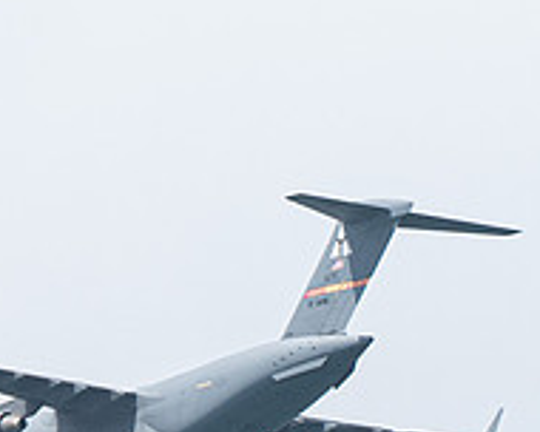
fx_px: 21496
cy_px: 358
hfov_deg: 1.4
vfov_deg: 1.2
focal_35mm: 1345
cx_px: -283
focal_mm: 285
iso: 640
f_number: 10
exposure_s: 1/1250
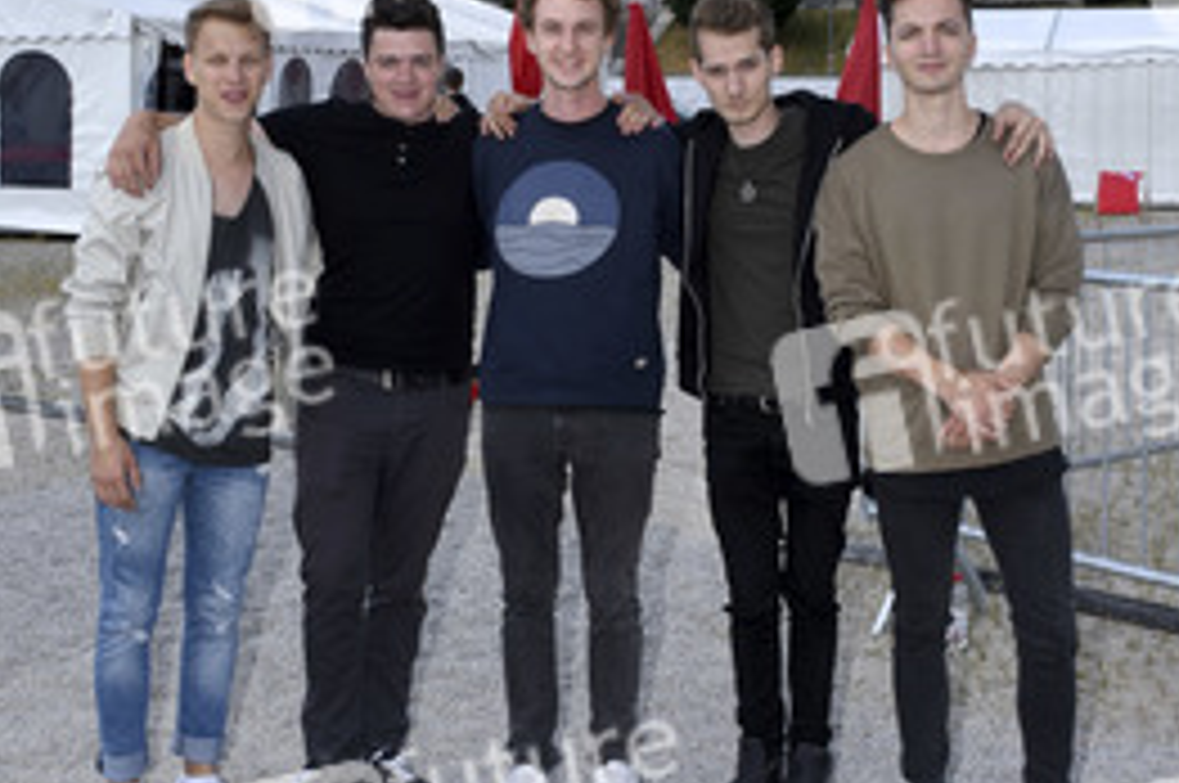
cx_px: 594
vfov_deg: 24.2
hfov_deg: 36.3
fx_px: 1799
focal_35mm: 55
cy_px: 153
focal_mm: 24
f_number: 9
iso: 100
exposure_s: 1/160
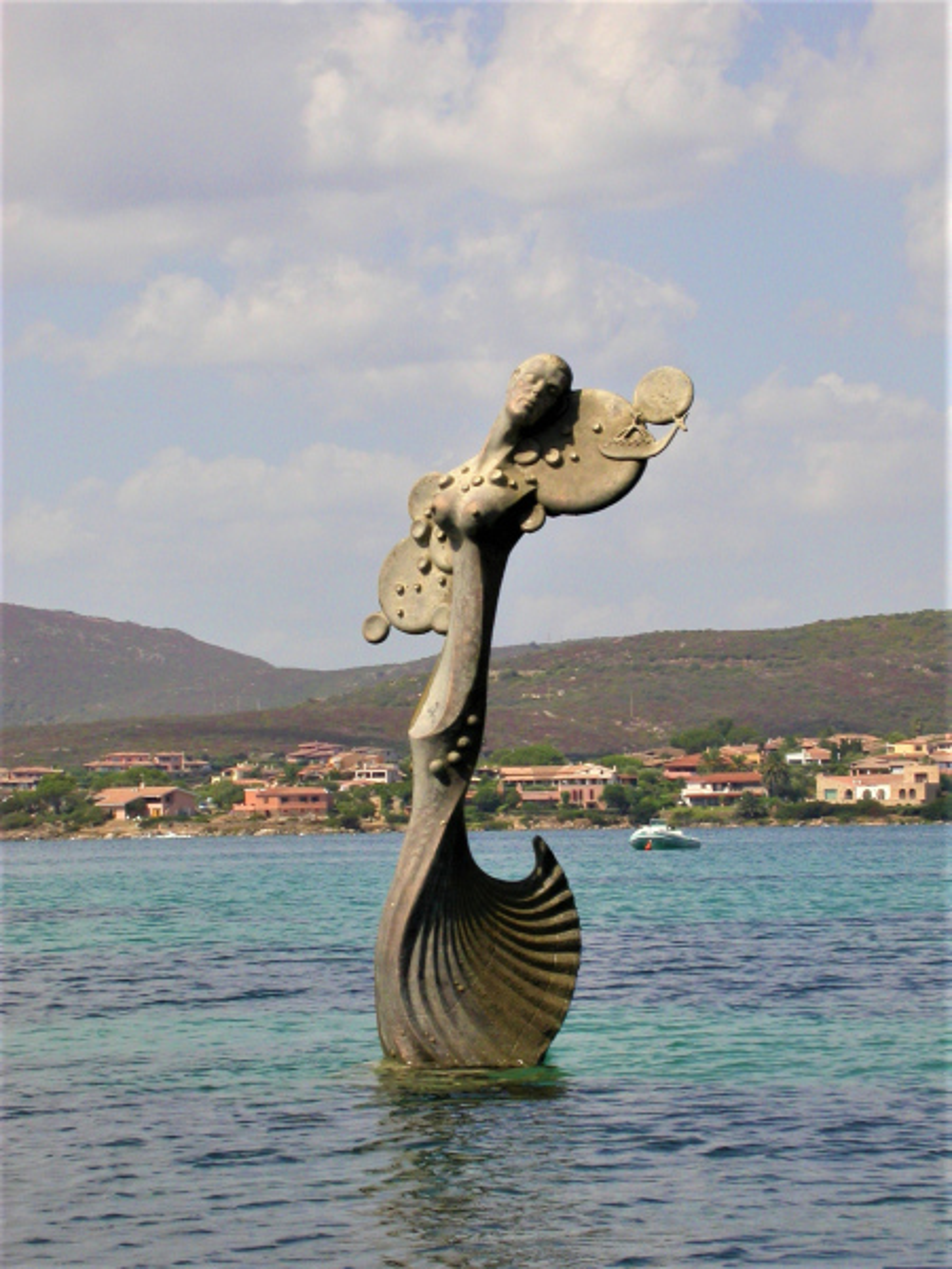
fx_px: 5244
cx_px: 476
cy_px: 634
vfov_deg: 13.8
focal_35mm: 143
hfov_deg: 10.4
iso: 100
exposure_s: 1/352
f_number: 7.8
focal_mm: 29.7
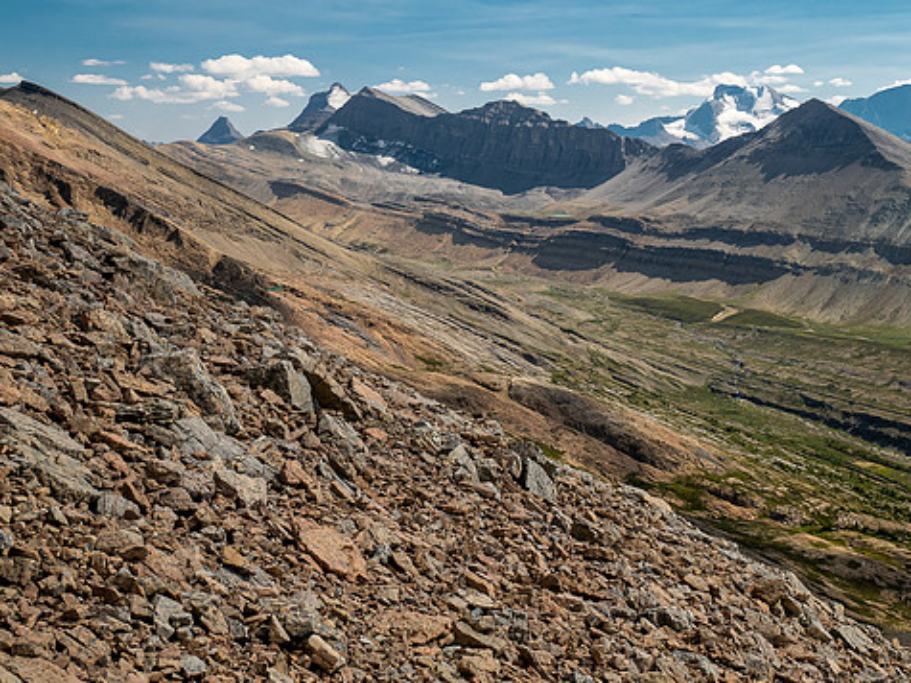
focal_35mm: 44
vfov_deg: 32.8
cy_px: 279
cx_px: 524
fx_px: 1158
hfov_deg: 42.8
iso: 200
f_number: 8
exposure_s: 1/250
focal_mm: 18
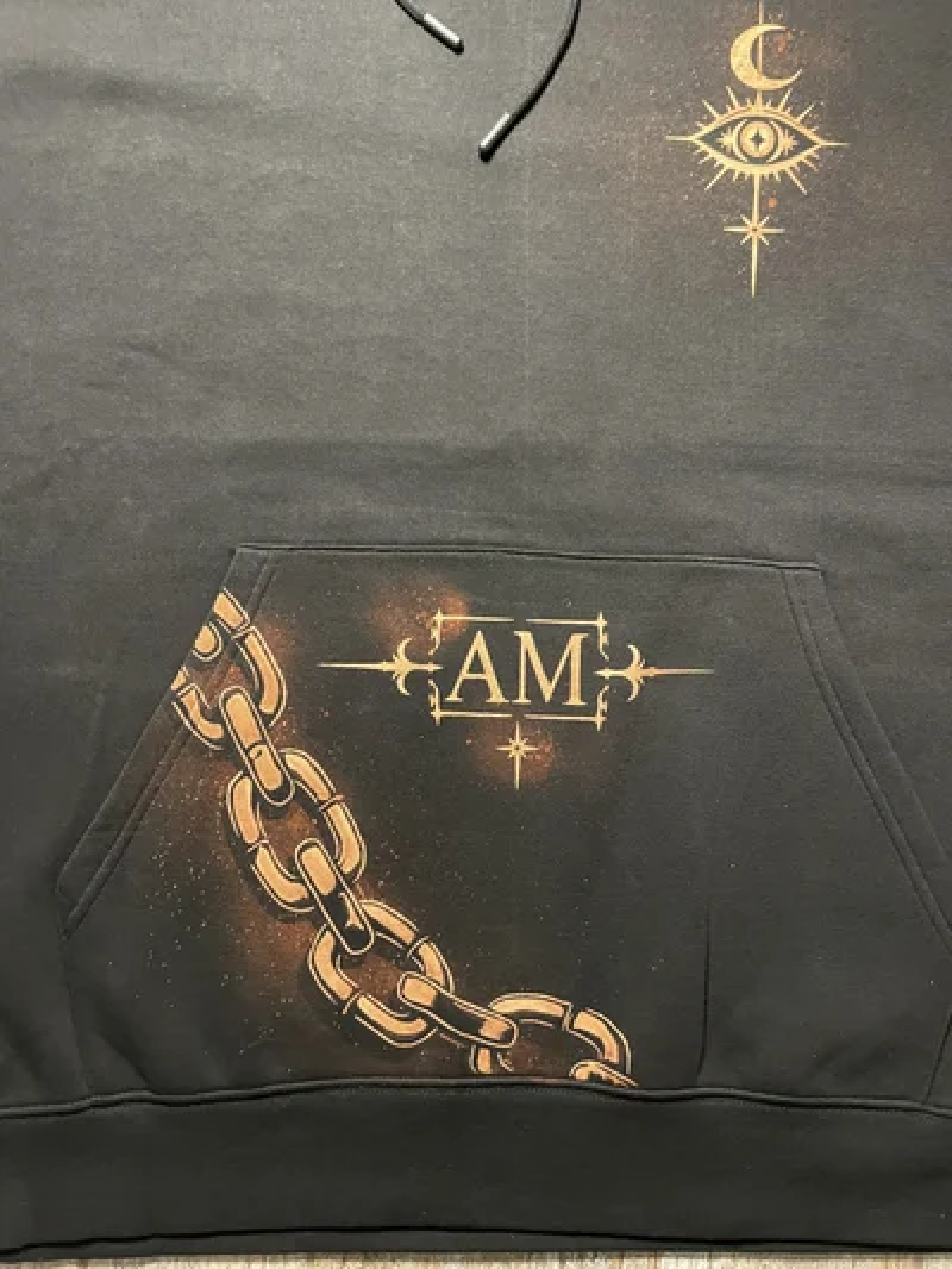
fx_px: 953
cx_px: 476
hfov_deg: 53.1
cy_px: 634
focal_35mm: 26
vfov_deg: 67.3
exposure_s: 1/25
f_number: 1.6
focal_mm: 4.2
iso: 800
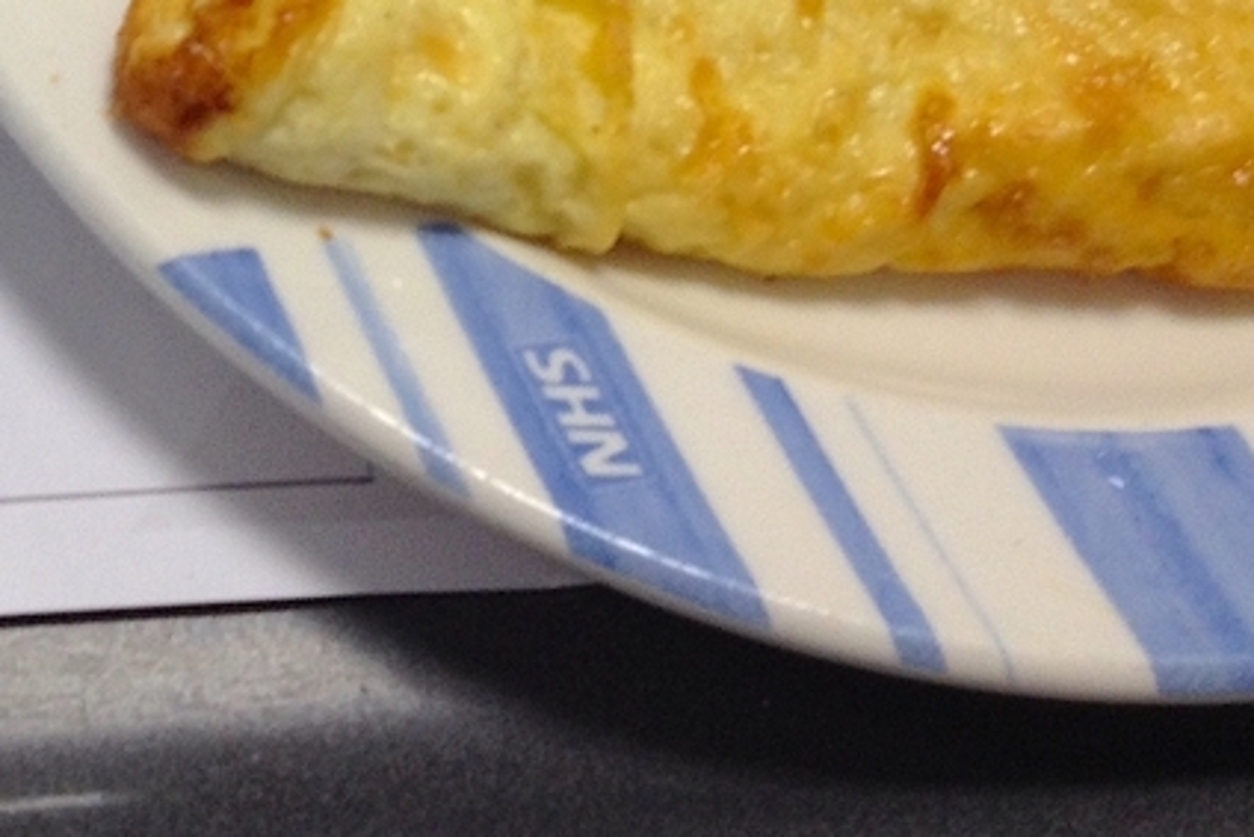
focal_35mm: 103
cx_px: -121
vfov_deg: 12.5
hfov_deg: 19.0
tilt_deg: -50.7
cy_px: -473
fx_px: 3589
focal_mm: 4.28
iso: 50
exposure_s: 1/24
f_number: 2.4
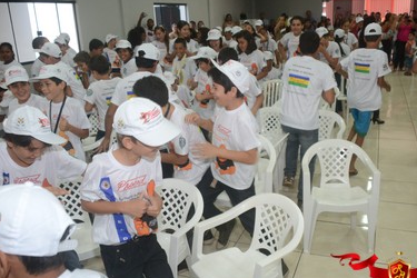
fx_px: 417
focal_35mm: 36
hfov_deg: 53.0
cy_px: 157
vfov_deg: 36.8
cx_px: 232
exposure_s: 1/100
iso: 1600
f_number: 3.5
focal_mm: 20
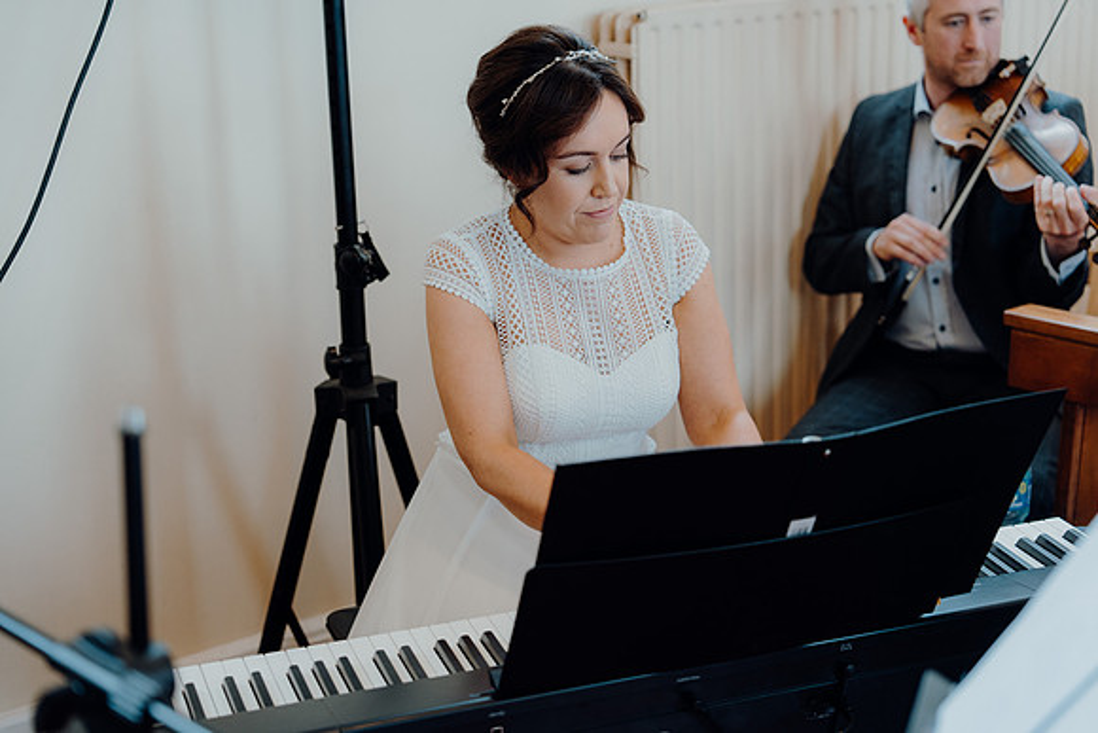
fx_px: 1739
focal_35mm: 57
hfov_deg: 35.0
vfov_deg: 23.8
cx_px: 549
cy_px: 366
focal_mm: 57
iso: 800
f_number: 2.8
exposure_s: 1/200
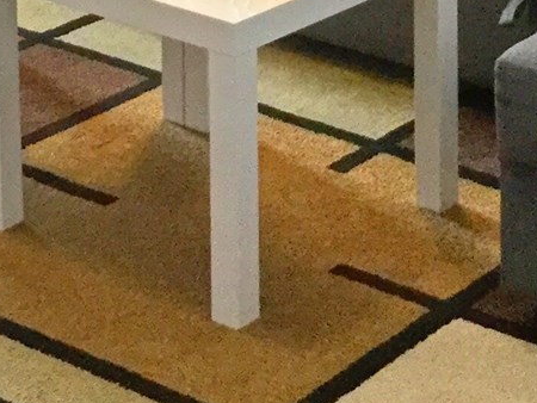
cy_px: -488
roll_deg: +0.4
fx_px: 2189
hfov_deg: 14.0
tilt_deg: -6.7
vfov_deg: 9.6
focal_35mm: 141
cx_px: 199
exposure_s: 1/30
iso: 100
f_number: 2.4
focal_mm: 3.3
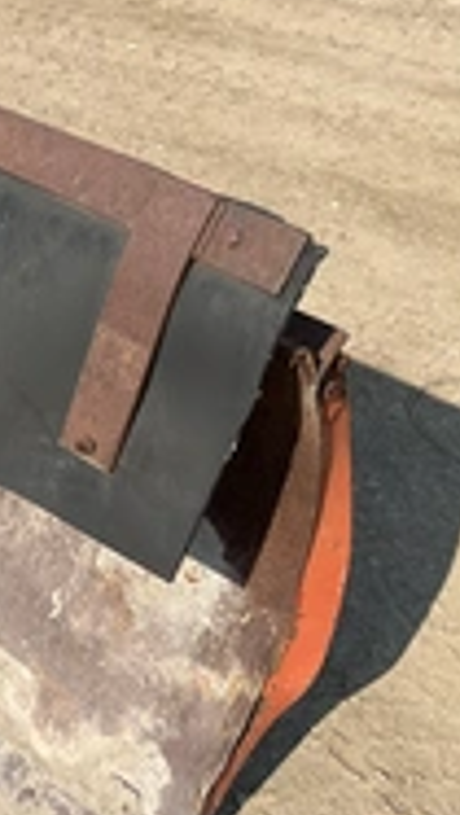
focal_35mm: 68
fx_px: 1471
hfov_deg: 16.2
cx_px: -237
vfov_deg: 30.8
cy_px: 307
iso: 25
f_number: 1.8
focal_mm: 3
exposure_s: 1/1451
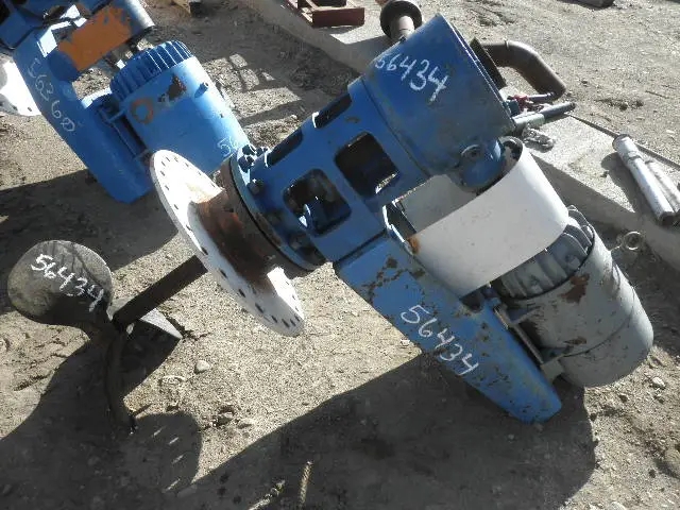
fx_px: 688
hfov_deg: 52.6
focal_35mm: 35
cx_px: 340
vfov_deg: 40.7
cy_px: 255
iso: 64
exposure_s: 1/320
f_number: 3.2
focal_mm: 6.1
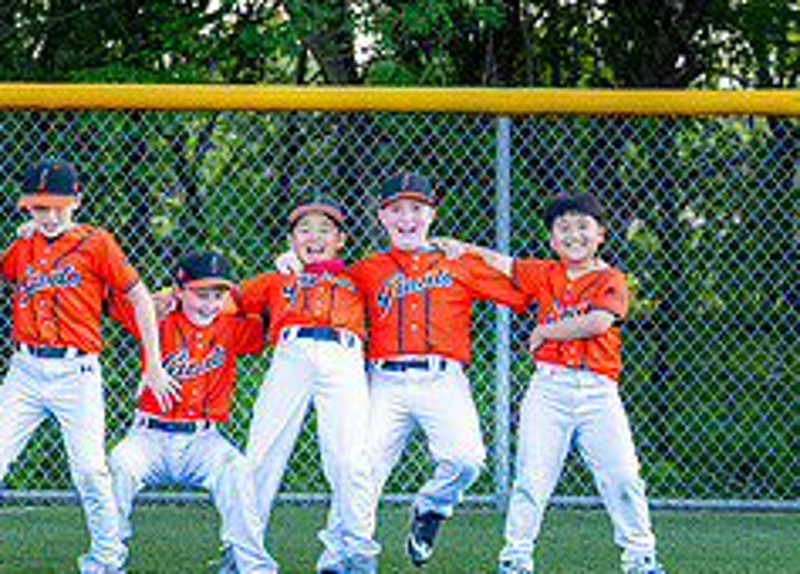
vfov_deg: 10.5
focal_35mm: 137
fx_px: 3117
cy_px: 360
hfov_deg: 14.2
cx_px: -171
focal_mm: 50
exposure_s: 1/1000
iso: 400
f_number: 2.8
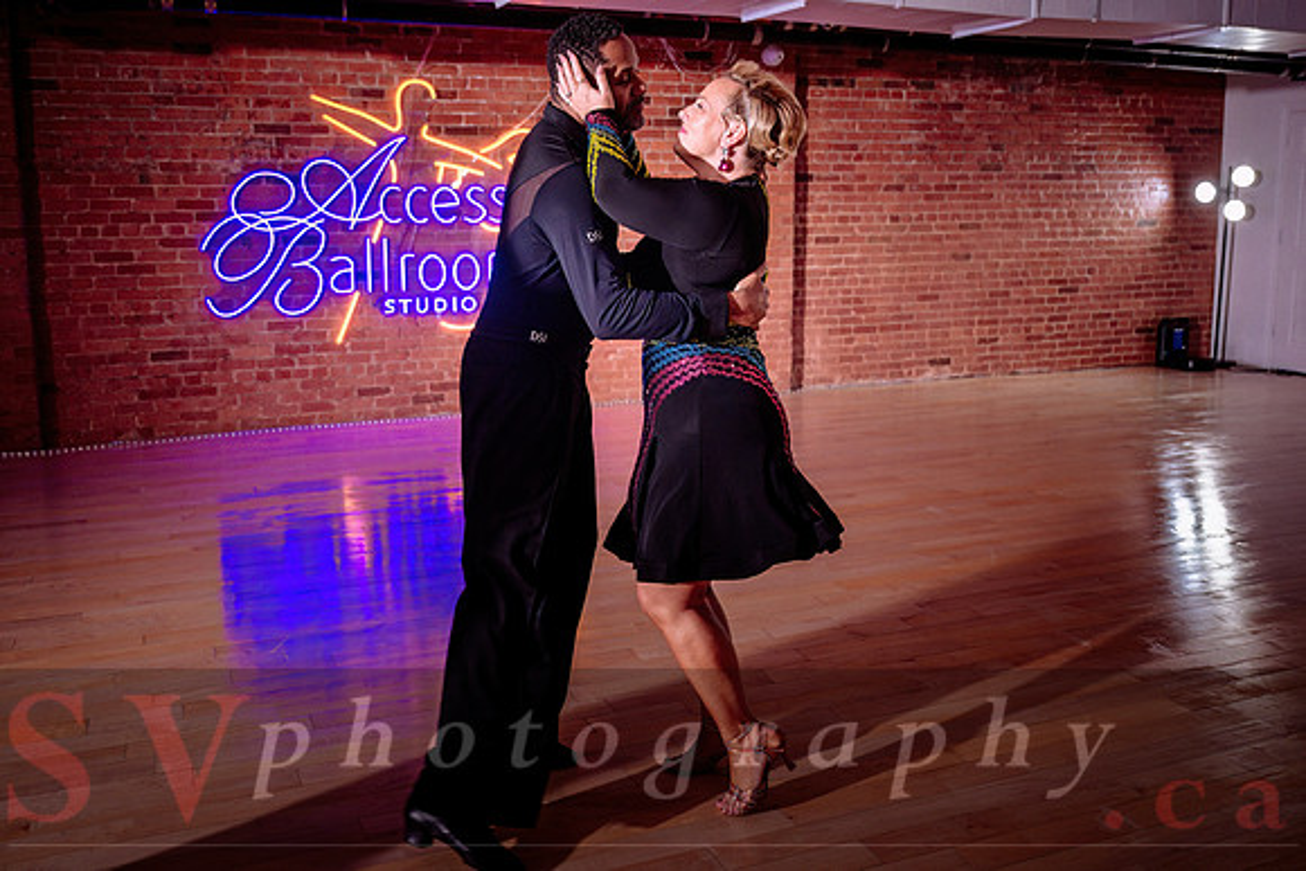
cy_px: 362
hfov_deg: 56.9
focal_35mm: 33
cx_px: 653
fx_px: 1204
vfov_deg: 39.7
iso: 1250
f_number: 2.8
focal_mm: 27.5
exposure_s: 1/320
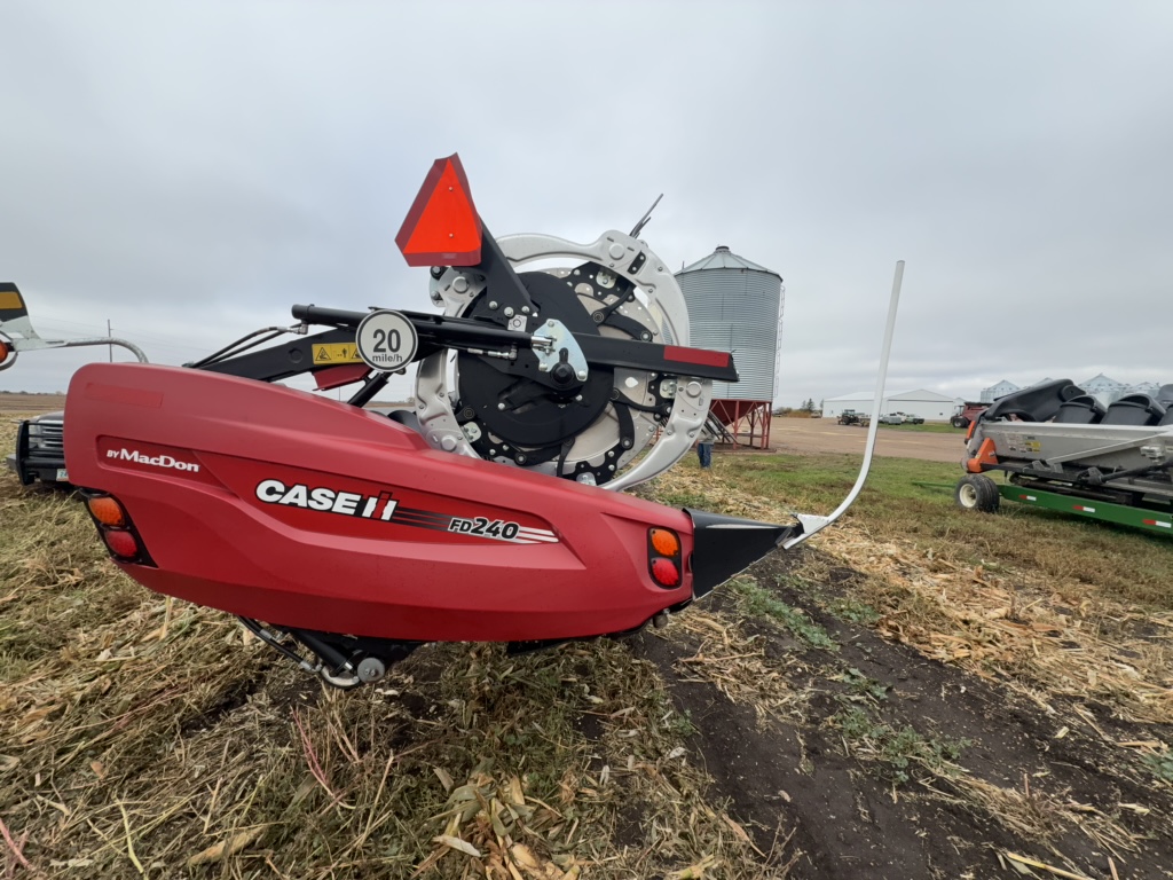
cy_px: 440
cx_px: 586
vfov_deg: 85.7
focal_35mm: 14
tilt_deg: -7.1
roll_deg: +1.3
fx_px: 474
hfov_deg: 102.1
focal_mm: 2.22
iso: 20
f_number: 2.2
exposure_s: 1/402
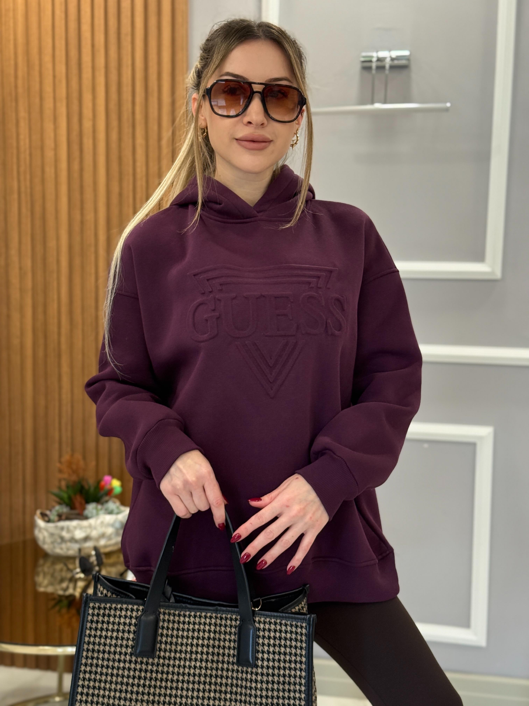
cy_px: 353
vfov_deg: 39.7
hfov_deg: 30.3
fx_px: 978
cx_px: 264
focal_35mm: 48
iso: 160
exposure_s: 1/89
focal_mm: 6.76
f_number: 1.78
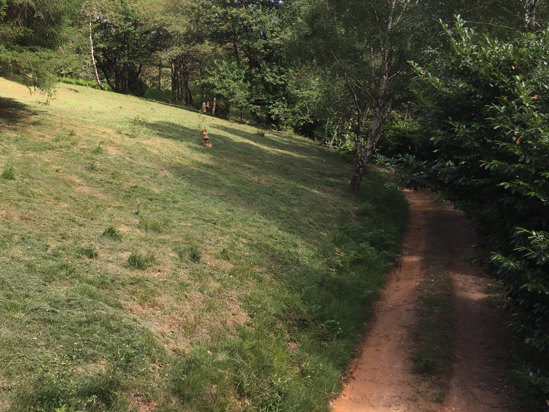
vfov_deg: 32.4
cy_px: 111
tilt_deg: -3.0
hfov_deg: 42.4
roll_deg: +1.6
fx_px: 698
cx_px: 182
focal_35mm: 44
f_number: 2.2
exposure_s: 1/509
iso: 25
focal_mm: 4.15
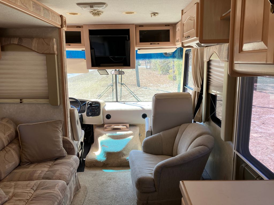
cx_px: 137
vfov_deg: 49.7
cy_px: 102
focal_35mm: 28
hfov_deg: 63.4
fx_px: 222
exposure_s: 1/121
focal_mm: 3.99
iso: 25
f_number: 1.8
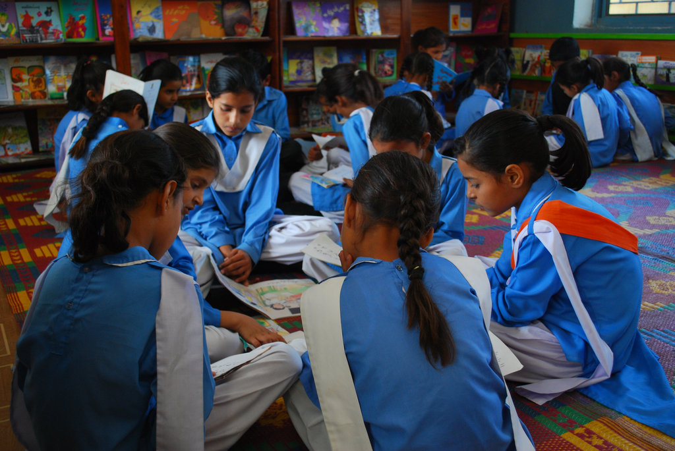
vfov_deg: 37.0
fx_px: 676
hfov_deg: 53.1
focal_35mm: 36
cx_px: 338
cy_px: 226
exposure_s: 1/30
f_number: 4.2
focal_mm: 24
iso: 400
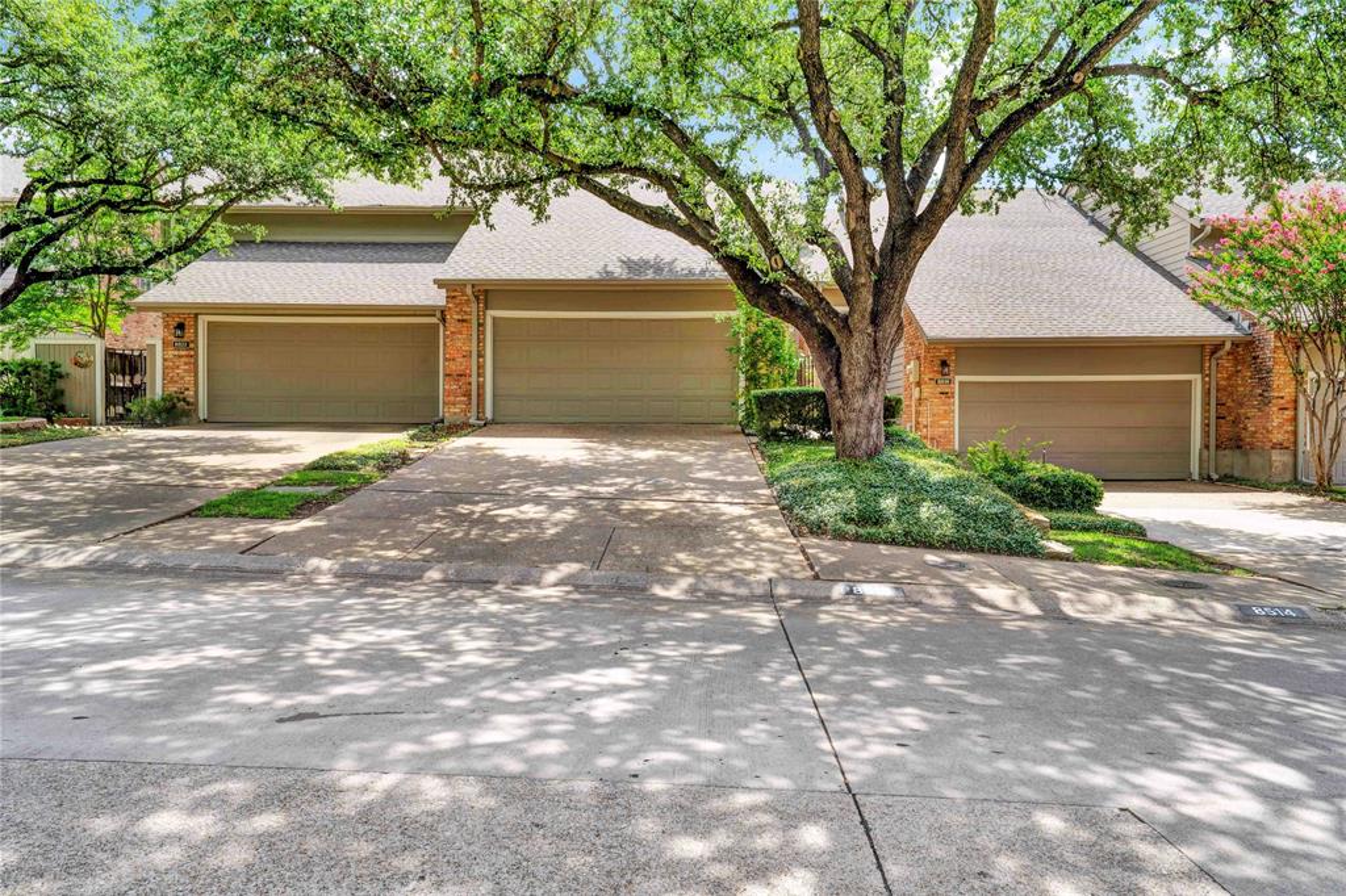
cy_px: 448
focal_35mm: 24
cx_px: 673
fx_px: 897
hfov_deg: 73.8
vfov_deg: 53.1
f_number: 11
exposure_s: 1/40
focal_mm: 24
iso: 100
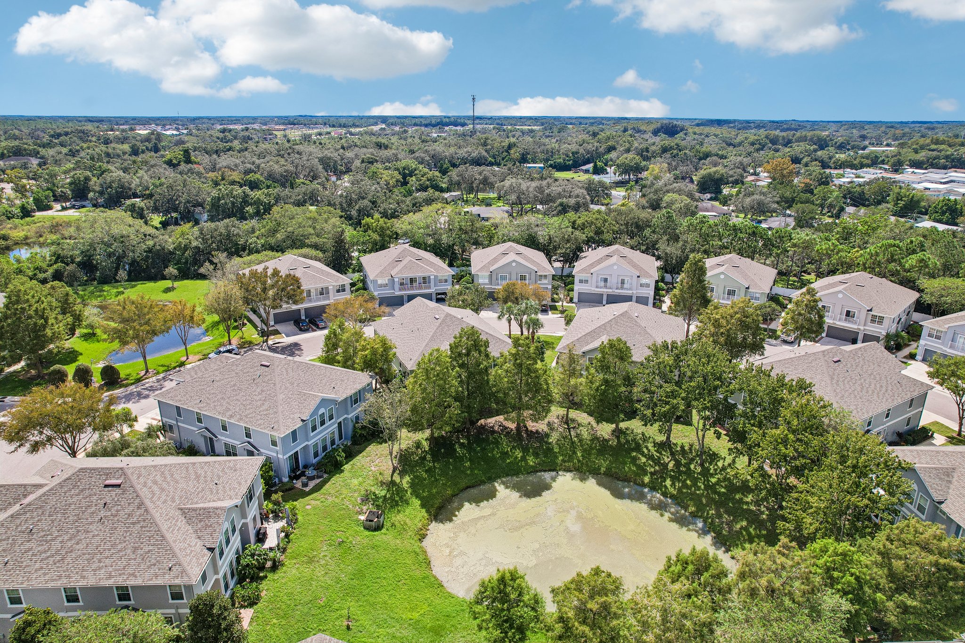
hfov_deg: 78.6
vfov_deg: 57.2
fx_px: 590
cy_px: 322
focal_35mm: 22
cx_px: 482
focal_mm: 8.4
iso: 100
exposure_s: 1/2000
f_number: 2.8
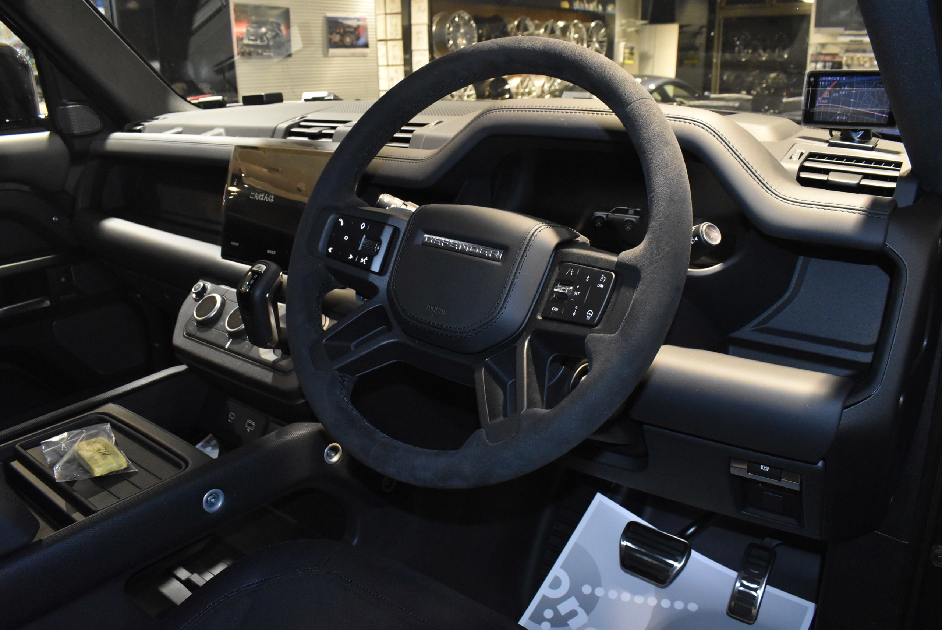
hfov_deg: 67.3
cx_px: 471
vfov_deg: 48.0
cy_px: 315
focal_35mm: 27
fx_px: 707
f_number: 8
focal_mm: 18
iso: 4000
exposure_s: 1/60
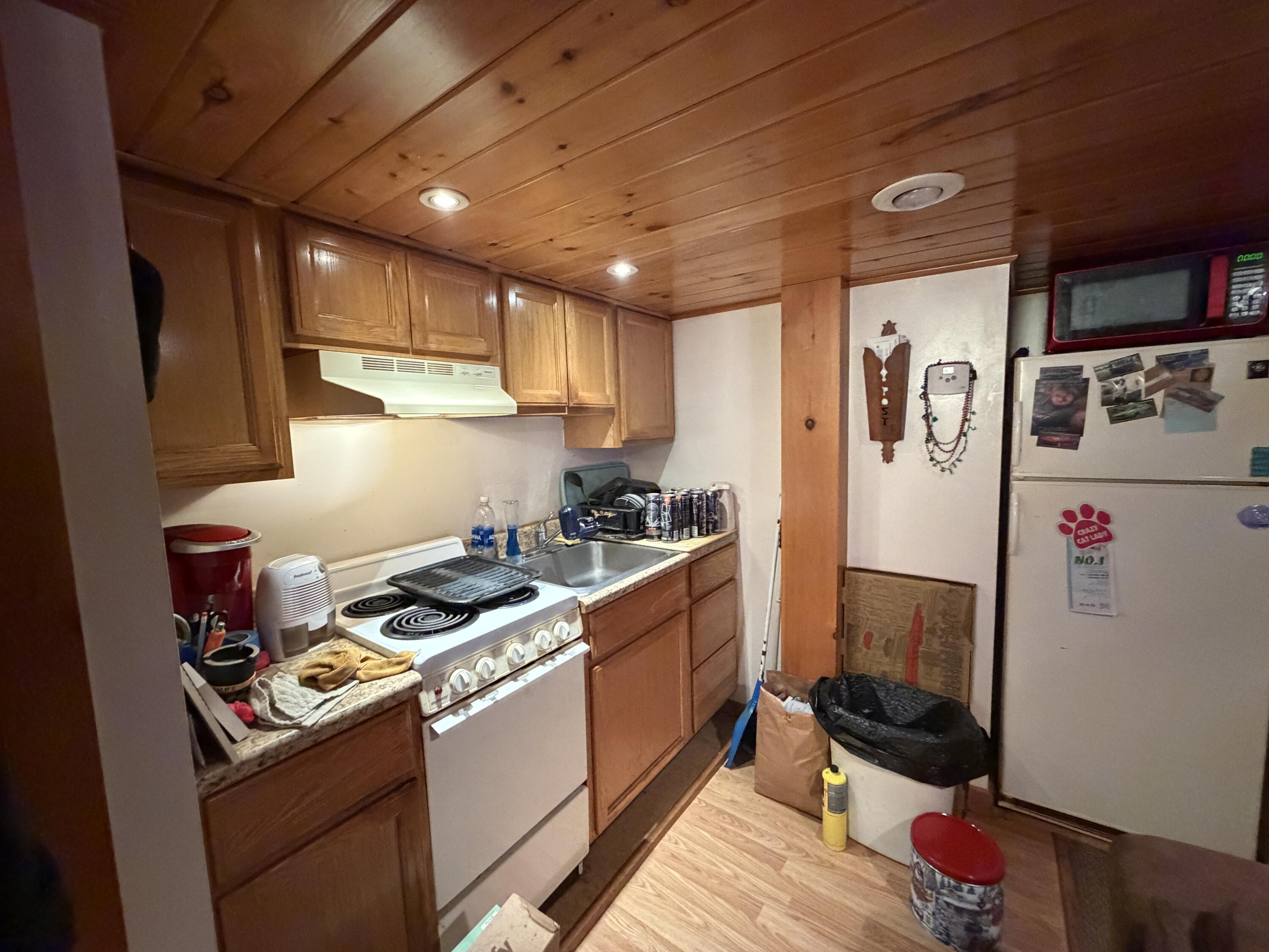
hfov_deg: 102.1
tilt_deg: -5.5
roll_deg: +3.2
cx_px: 634
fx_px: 513
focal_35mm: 14
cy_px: 476
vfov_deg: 85.7
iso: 1250
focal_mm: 2.22
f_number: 2.2
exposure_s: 1/60
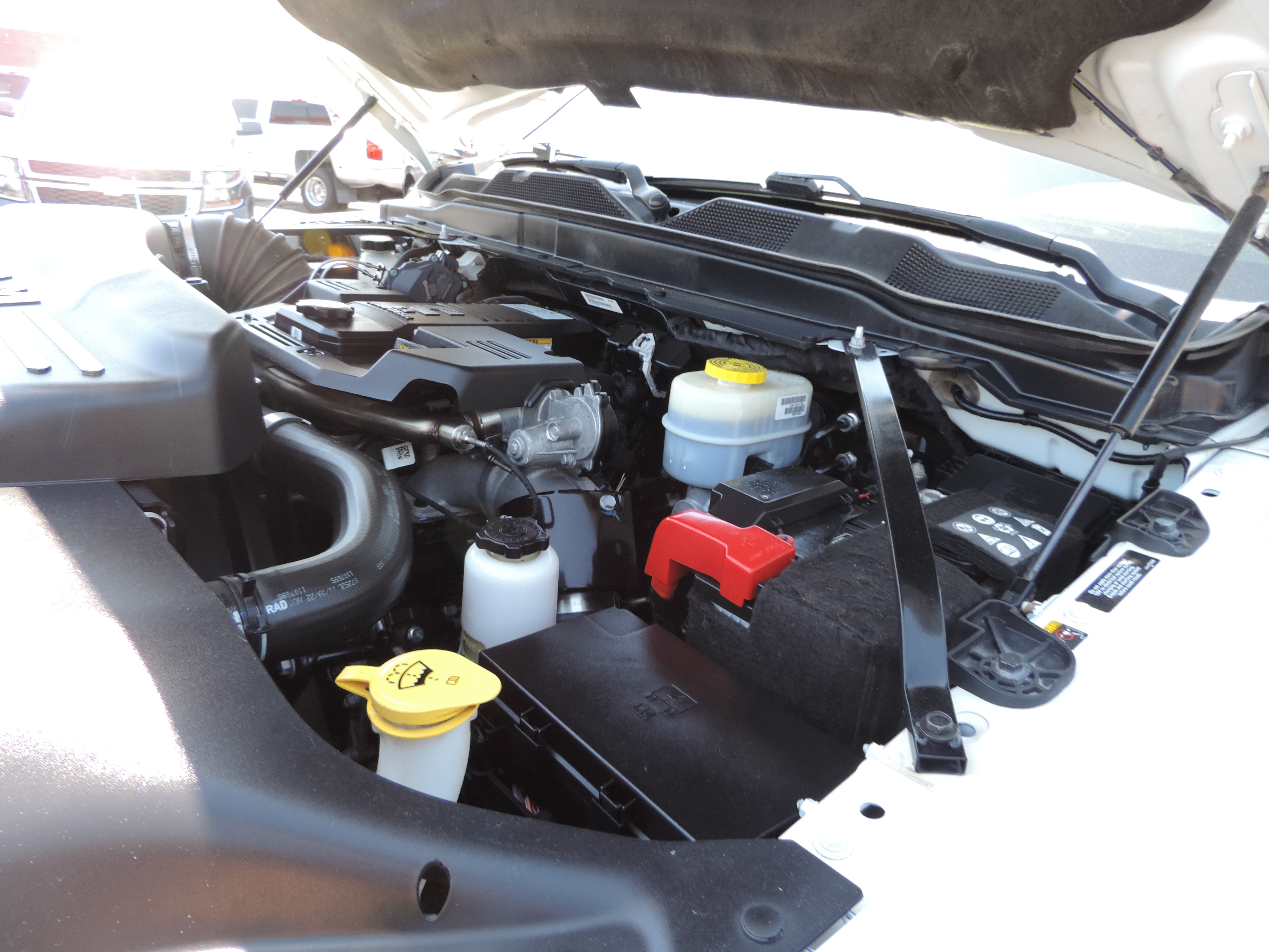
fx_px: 880
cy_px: 476
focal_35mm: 24
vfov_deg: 56.8
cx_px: 634
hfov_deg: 71.6
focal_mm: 4.3
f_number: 3
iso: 80
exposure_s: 1/60
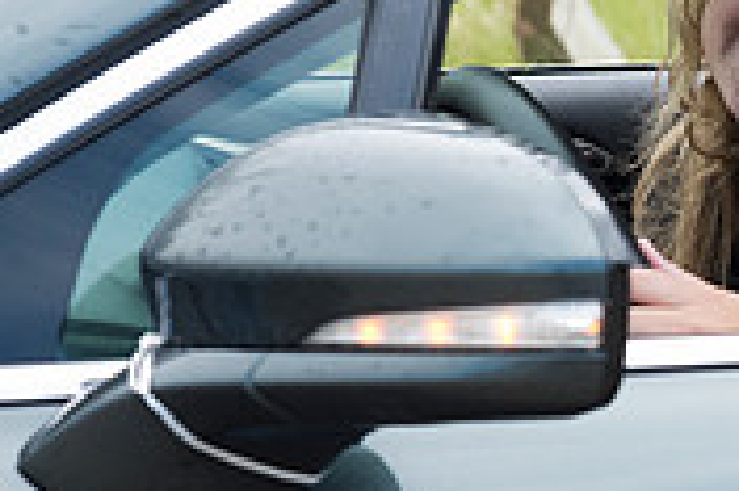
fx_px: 6235
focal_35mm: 304
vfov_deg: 4.5
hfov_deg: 6.7
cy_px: 292
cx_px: 949
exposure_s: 1/800
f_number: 7.1
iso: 1250
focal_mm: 92
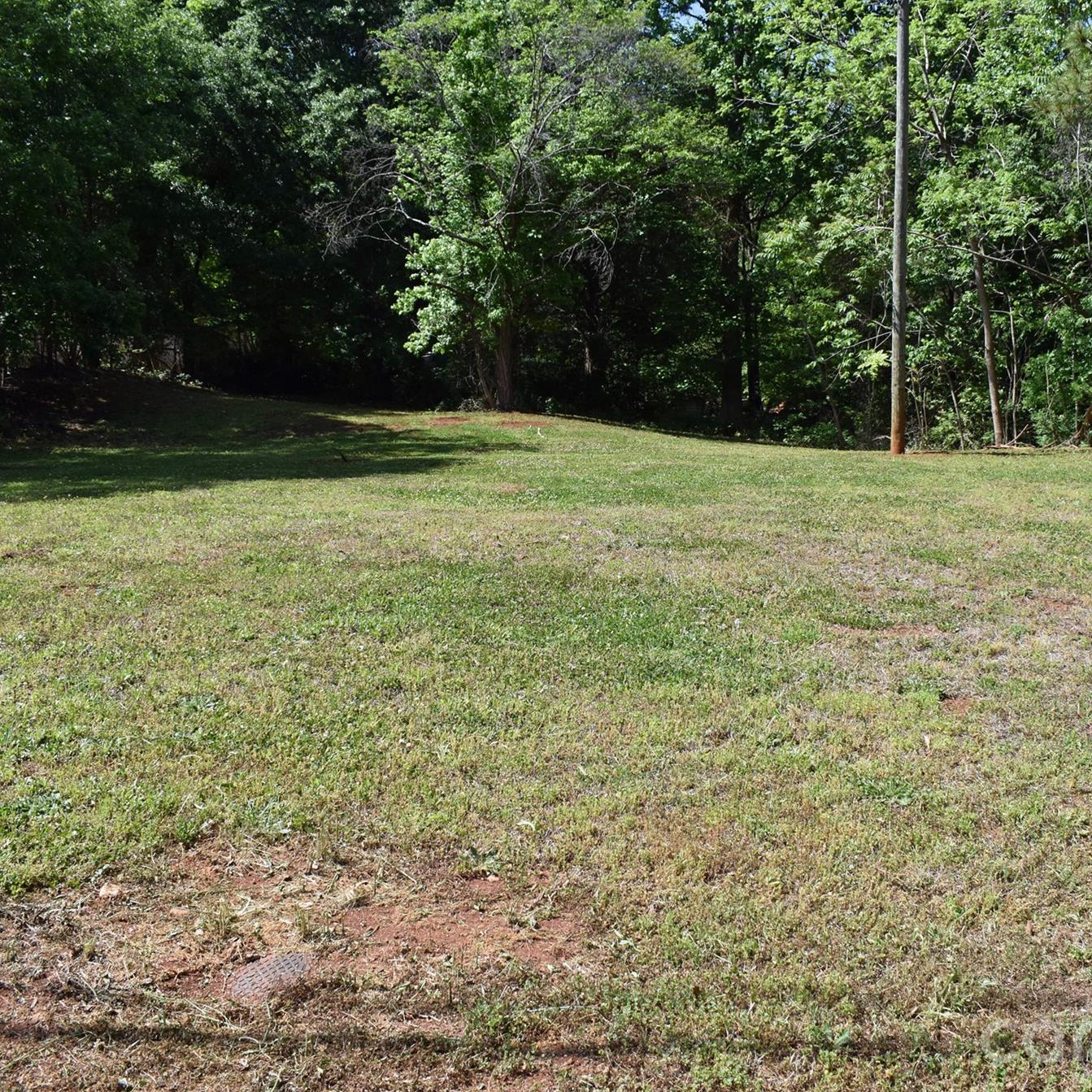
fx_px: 1249
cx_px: 637
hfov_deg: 47.0
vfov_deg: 47.2
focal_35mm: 35
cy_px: 548
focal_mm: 18
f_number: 10
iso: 200
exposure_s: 1/400
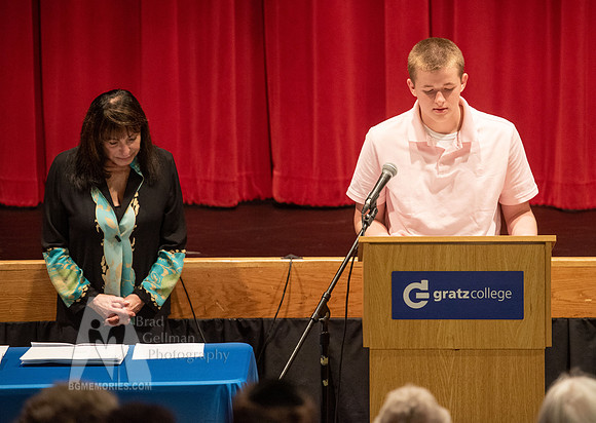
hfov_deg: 9.6
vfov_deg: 6.8
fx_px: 3551
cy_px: 179
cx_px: 356
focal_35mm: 210
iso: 2500
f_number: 2.8
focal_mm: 175
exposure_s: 1/80
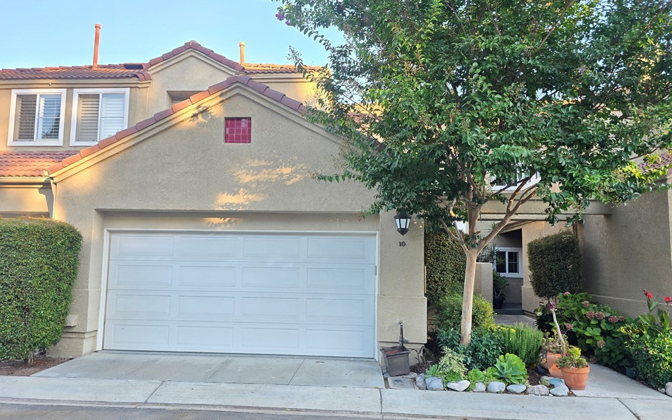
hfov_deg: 72.5
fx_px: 458
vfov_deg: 49.2
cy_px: 229
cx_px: 329
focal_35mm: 25
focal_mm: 6.3
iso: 40
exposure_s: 1/180
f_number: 1.7
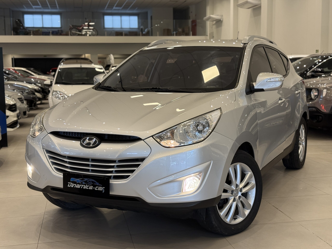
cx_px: 166
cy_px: 124
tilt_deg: -6.5
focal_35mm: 48
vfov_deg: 30.3
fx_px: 460
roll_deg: +0.6
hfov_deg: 39.7
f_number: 1.78
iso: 125
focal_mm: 6.76
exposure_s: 1/60
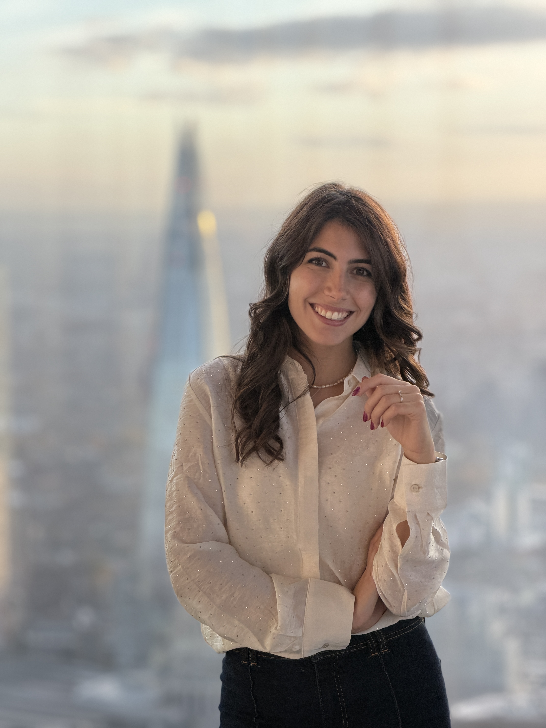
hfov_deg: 14.8
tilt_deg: -4.7
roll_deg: +1.5
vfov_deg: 19.6
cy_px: 364
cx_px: 273
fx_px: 2103
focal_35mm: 100
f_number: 2.8
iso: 125
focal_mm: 16.89
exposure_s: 1/121
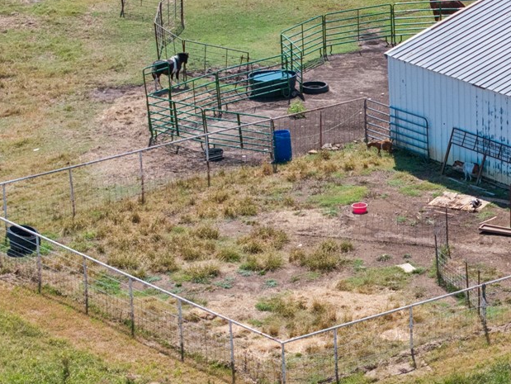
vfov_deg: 6.9
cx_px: 710
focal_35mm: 217
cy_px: 161
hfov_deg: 8.9
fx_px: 3205
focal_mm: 19.4
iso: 120
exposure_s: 1/15
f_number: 2.8
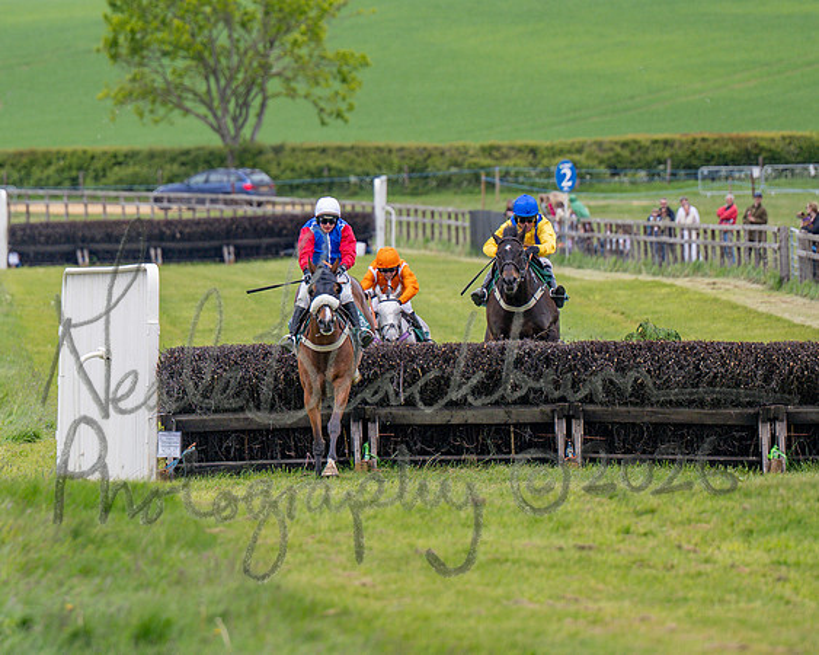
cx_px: 318
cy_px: 222
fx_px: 11486
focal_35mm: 474
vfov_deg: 3.3
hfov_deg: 4.1
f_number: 2.8
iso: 200
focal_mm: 175
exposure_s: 1/1600
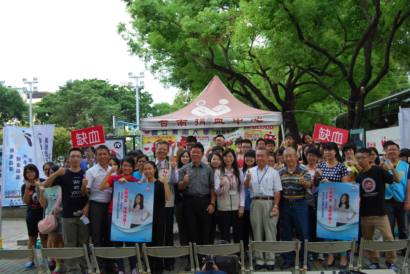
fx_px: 410
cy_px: 137
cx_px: 205
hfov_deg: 53.1
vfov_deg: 37.0
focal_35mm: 36
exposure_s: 1/125
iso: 160
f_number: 5.6
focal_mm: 24
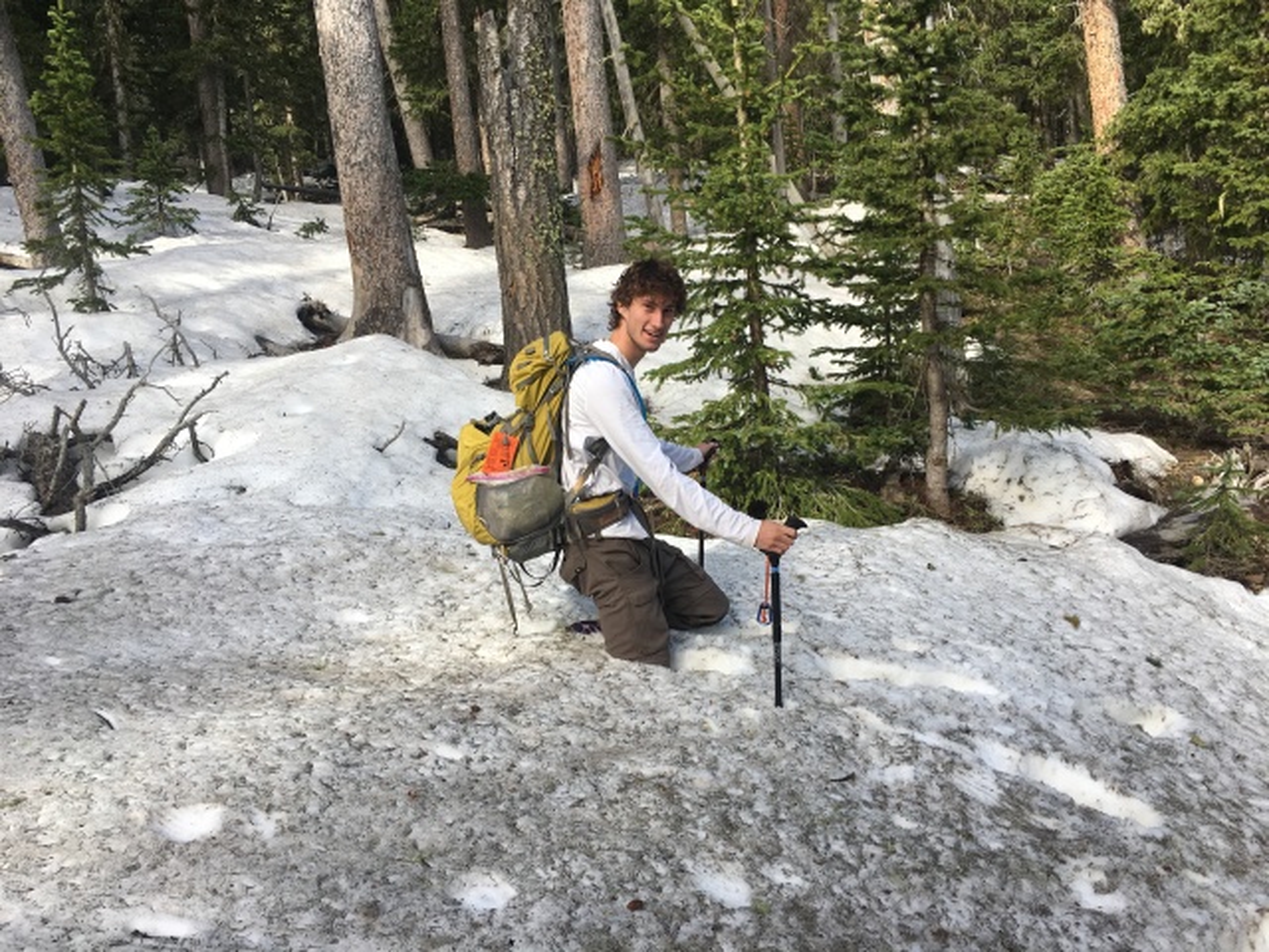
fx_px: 1063
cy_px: 476
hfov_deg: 61.7
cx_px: 634
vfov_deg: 48.2
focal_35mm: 29
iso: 25
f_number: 2.2
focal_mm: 4.15
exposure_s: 1/349
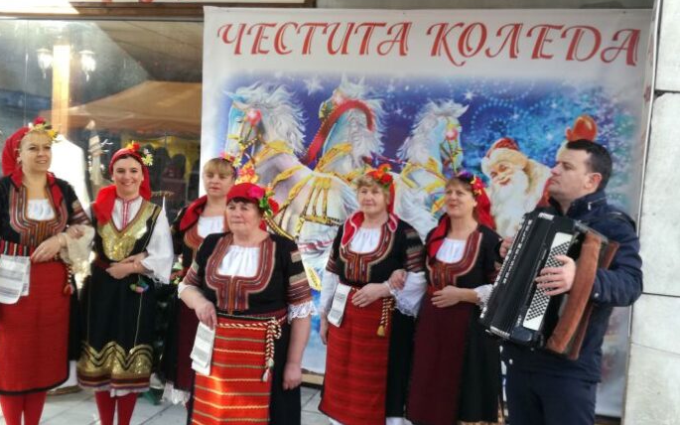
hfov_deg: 47.2
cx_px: 336
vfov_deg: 30.5
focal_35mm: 42
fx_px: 778
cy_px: 240
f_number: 2
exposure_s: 1/100
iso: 64
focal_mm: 3.79
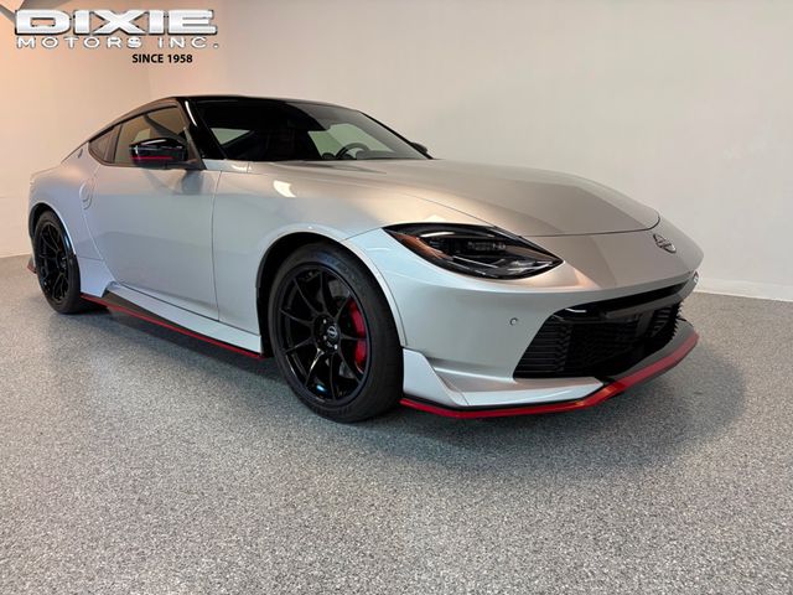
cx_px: 396
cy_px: 298
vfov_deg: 53.1
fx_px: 596
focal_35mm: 26
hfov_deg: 67.3
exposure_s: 1/60
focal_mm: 5.96
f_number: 1.6
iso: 80
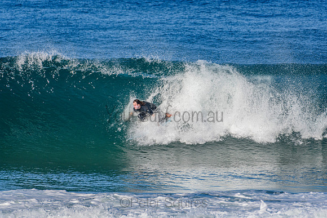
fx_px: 6814
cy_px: 109
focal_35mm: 750
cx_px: 164
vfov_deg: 1.8
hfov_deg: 2.7
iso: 280
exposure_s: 1/2000
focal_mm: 500
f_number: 5.6
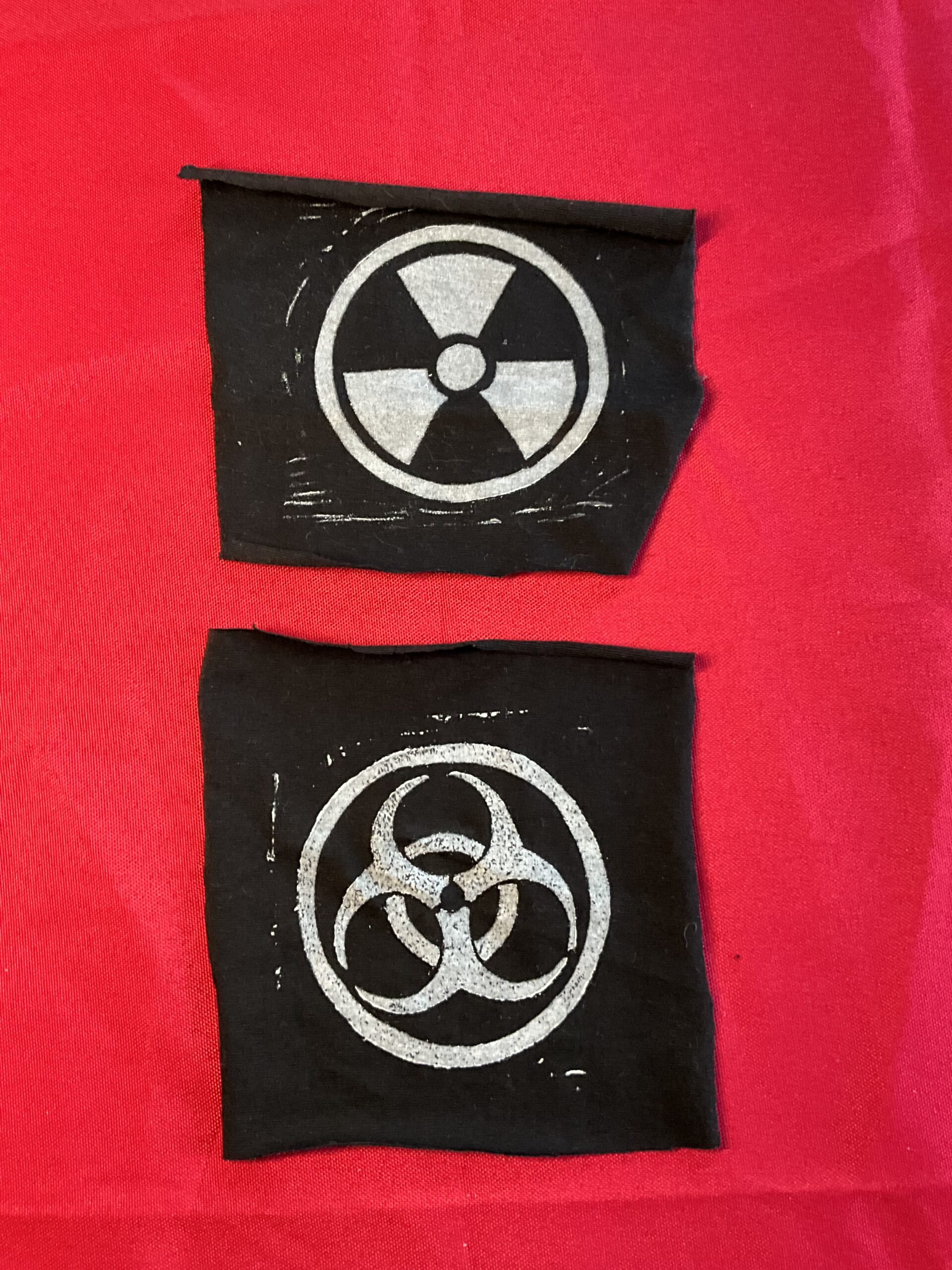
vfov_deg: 61.7
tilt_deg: -81.3
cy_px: 635
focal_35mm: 29
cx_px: 476
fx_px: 1063
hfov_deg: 48.2
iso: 320
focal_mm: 3
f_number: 1.8
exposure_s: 1/40
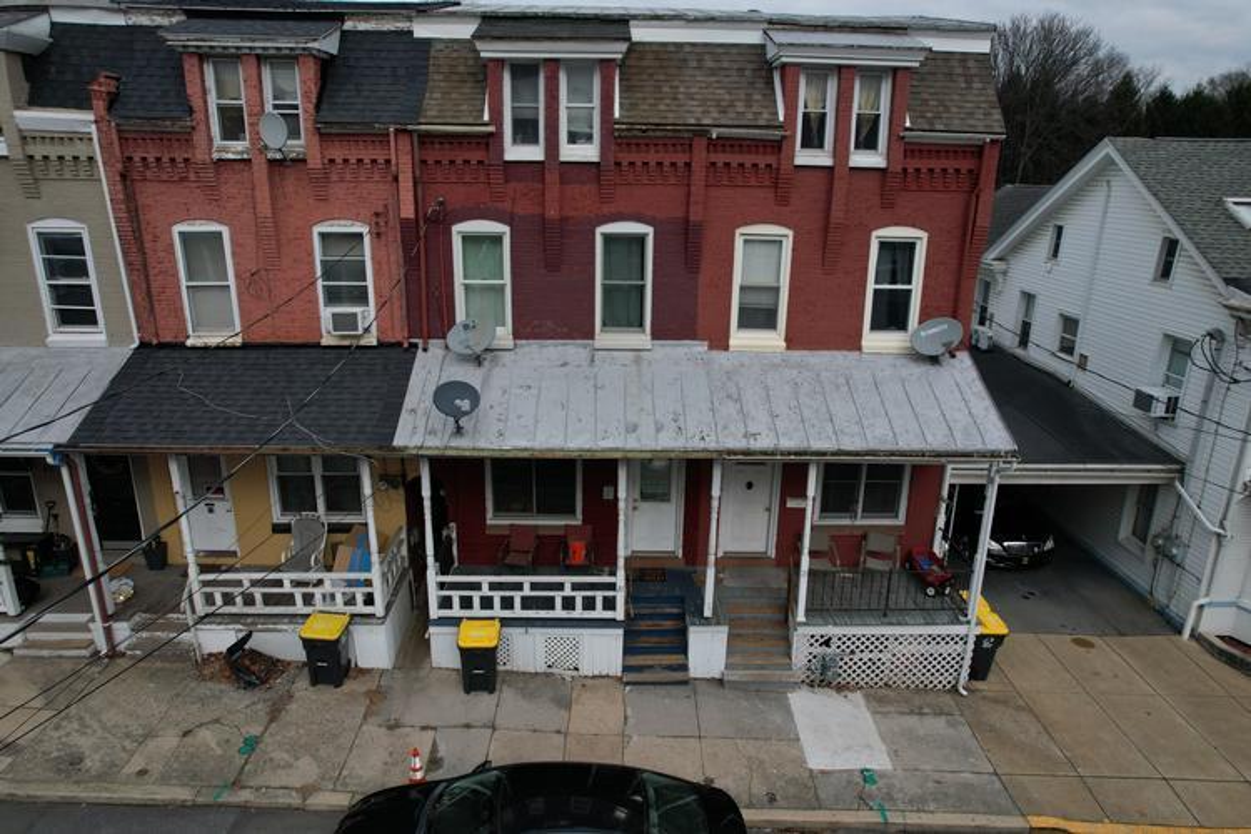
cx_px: 626
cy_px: 417
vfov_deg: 57.2
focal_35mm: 22
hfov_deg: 78.6
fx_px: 764
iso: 100
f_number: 2.8
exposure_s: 1/1600
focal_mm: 8.38
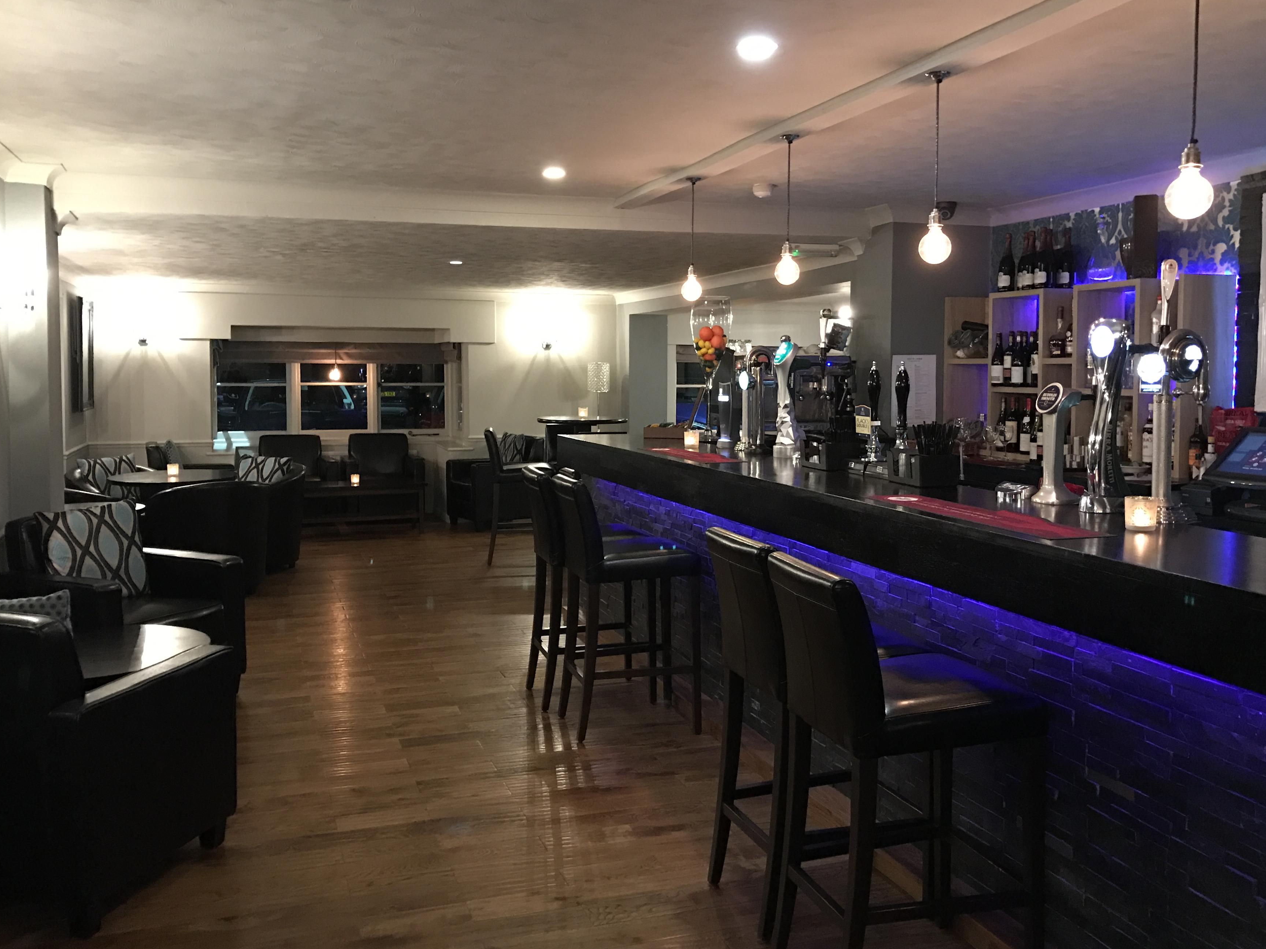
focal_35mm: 31
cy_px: 435
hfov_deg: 58.3
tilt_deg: -3.1
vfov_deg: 45.4
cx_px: 620
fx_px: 1134
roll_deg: -0.6
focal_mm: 3.99
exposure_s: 1/6
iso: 80
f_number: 1.8
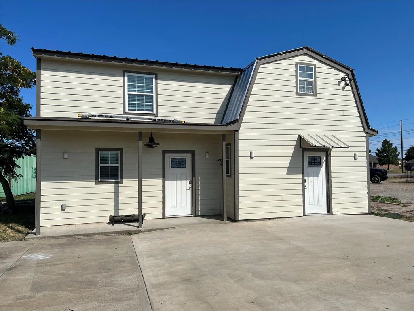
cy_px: 156
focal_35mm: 26
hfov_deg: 67.3
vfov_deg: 53.1
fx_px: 311
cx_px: 207
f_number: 1.5
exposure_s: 1/10309
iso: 50
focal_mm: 5.7
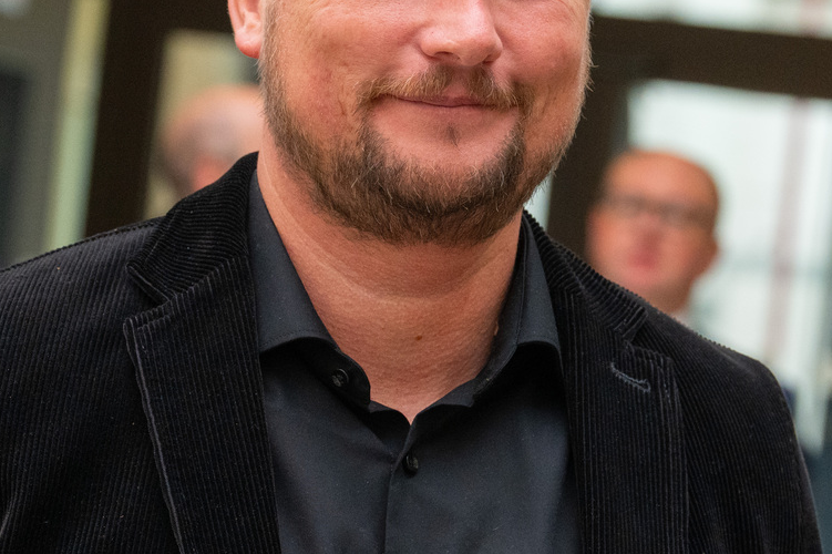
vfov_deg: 7.2
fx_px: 4412
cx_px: 586
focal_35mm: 191
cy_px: 292
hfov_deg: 10.8
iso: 2500
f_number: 4
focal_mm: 70
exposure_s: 1/400
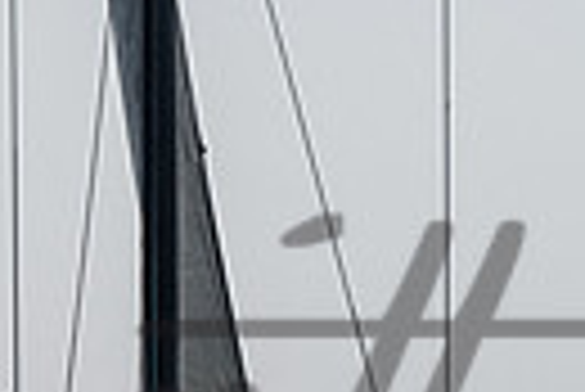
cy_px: 521
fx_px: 9289
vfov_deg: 2.4
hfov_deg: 3.6
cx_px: -156
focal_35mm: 571
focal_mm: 115
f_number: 10
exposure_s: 1/2500
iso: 1250
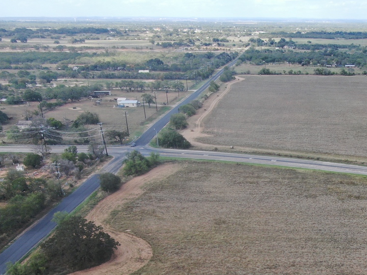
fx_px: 509
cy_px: 260
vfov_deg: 28.8
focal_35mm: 48
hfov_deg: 37.5
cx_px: 318
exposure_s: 1/500
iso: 100
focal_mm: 4.48
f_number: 2.8
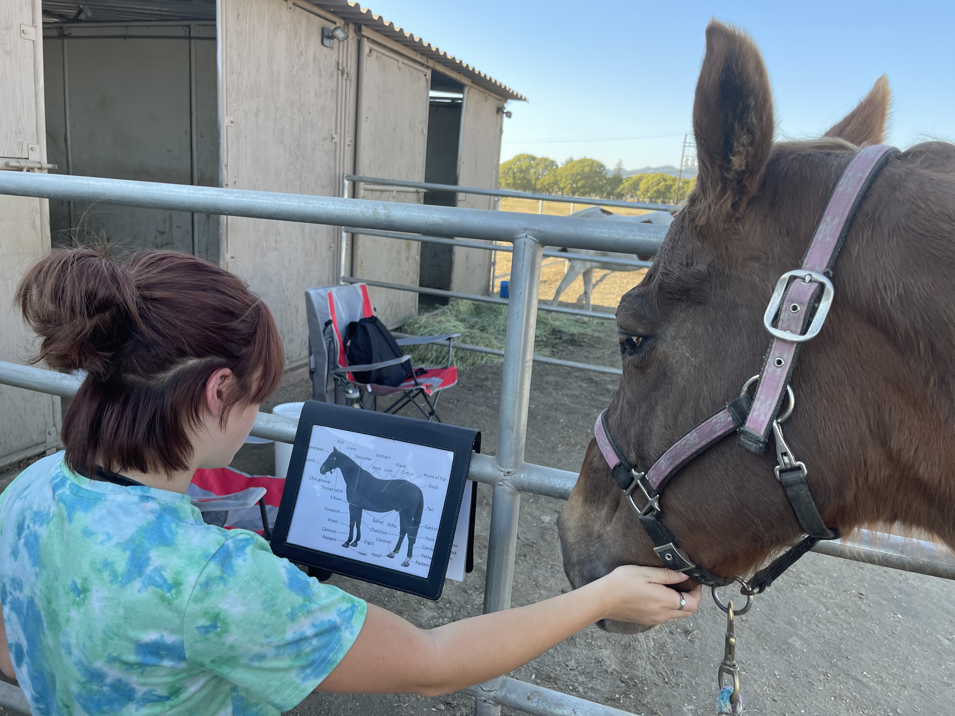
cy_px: 358
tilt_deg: -12.5
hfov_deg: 67.3
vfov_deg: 53.1
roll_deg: -4.2
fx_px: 717
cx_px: 478
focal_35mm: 26
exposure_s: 1/362
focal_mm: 5.1
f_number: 1.6
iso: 32
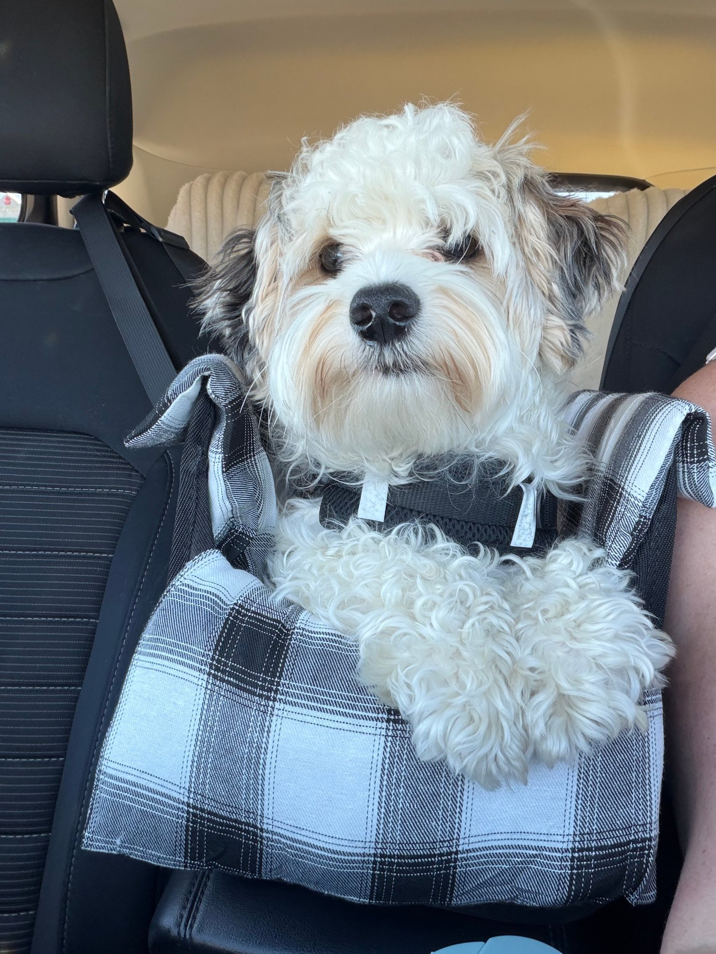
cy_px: 477
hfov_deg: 46.8
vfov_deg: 60.0
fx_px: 827
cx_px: 358
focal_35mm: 30
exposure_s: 1/71
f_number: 1.9
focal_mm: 2.71
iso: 50
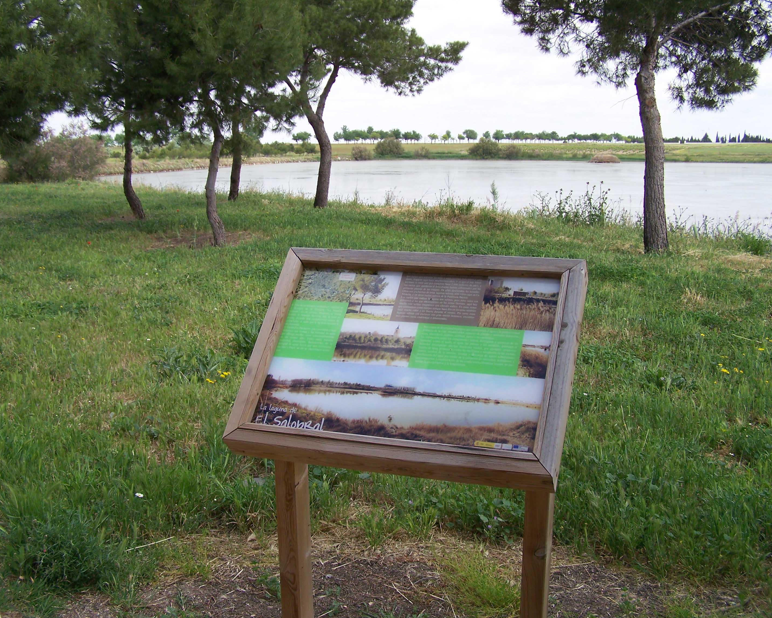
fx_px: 914
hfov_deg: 45.8
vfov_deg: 37.3
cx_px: 380
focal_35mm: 40
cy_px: 312
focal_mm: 6.3
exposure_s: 1/400
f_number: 2.8
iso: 64
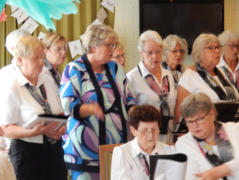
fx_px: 960
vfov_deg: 10.7
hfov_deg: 14.2
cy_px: 90
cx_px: 120
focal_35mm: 139
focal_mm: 24.7
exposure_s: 1/10
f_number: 6
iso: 500
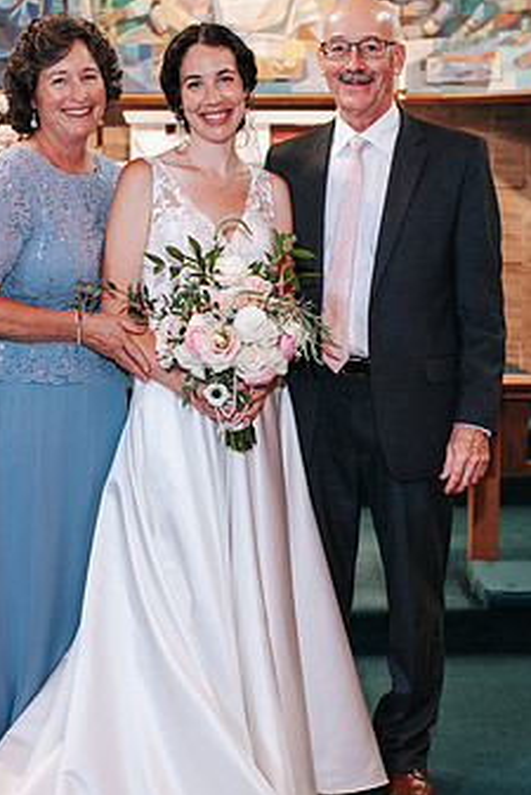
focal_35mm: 71
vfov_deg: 28.4
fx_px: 1569
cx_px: 258
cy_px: 433
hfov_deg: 19.2
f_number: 3.2
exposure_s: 1/125
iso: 1000
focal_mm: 35
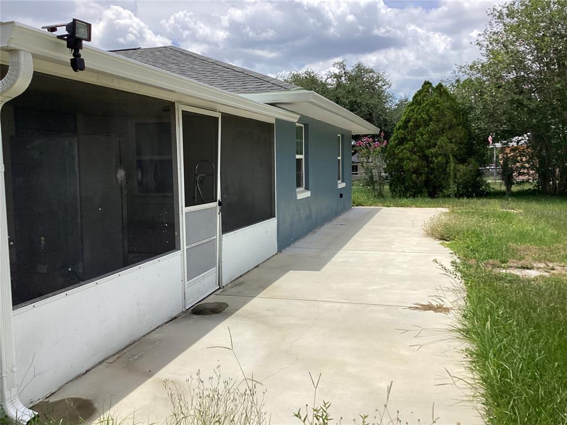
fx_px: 508
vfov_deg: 45.4
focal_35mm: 31
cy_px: 212
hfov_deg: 58.4
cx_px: 284
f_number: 2.4
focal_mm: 3.3
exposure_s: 1/1894
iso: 25
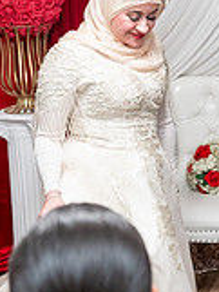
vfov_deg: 23.5
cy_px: 102
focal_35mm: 83
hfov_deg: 16.8
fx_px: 699
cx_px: 286
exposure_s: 1/160
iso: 3200
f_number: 2.8
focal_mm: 24
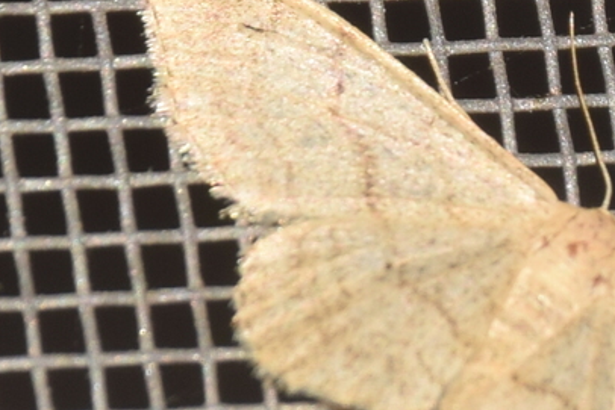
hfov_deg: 4.2
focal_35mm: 496
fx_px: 8476
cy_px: 342
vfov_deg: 2.8
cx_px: 544
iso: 100
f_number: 13
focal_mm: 140
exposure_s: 1/160
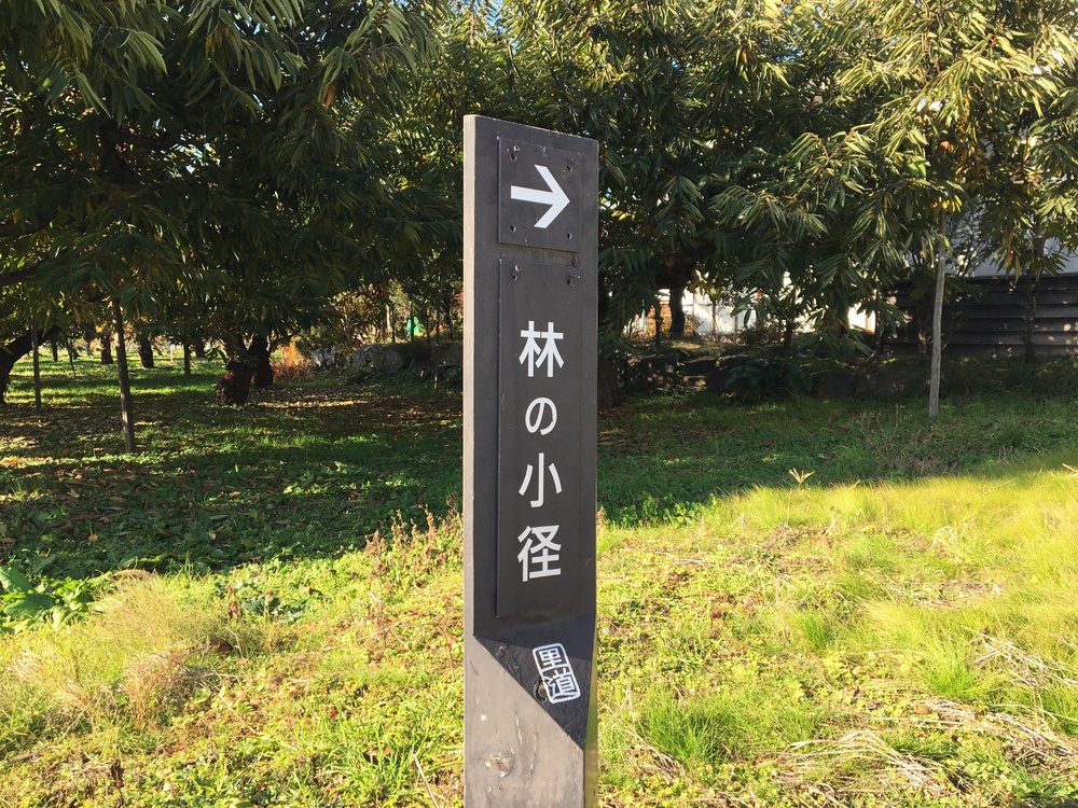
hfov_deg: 61.7
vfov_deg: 48.2
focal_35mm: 29
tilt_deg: -3.7
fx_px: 903
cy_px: 404
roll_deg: +0.4
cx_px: 539
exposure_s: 1/358
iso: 25
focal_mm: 4.15
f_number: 2.2
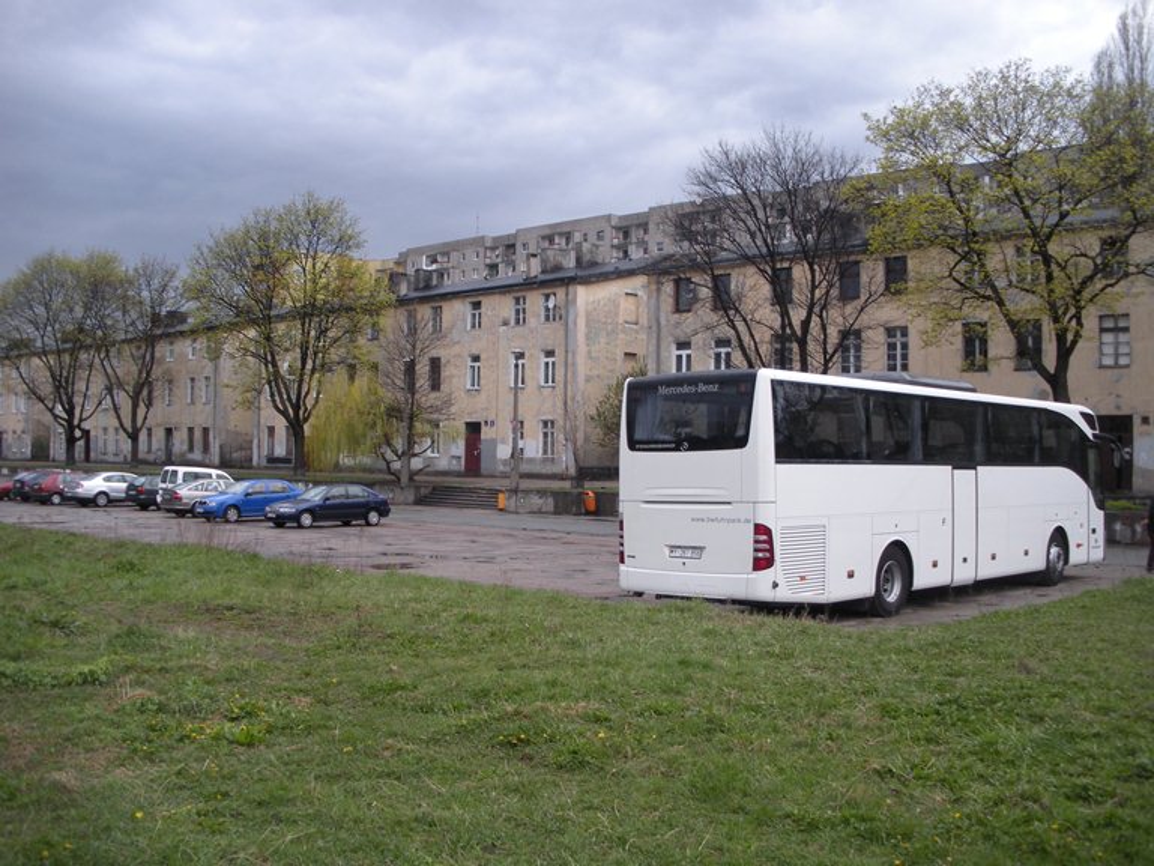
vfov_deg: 39.7
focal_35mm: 36
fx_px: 1200
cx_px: 577
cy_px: 433
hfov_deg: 51.4
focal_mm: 6.3
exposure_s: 1/56.8
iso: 86
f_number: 3.5
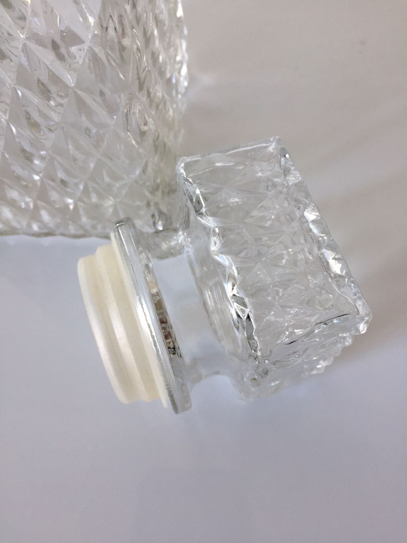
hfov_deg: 48.2
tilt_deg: -65.6
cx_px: 204
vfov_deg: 61.7
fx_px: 455
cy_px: 272
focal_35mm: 29
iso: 40
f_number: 2.2
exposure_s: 1/33
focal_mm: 4.15
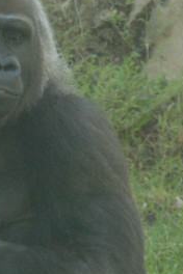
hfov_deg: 1.3
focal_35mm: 1024
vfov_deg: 2.0
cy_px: 132
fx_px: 7807
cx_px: 33
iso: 1600
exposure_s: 1/90
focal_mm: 300
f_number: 13
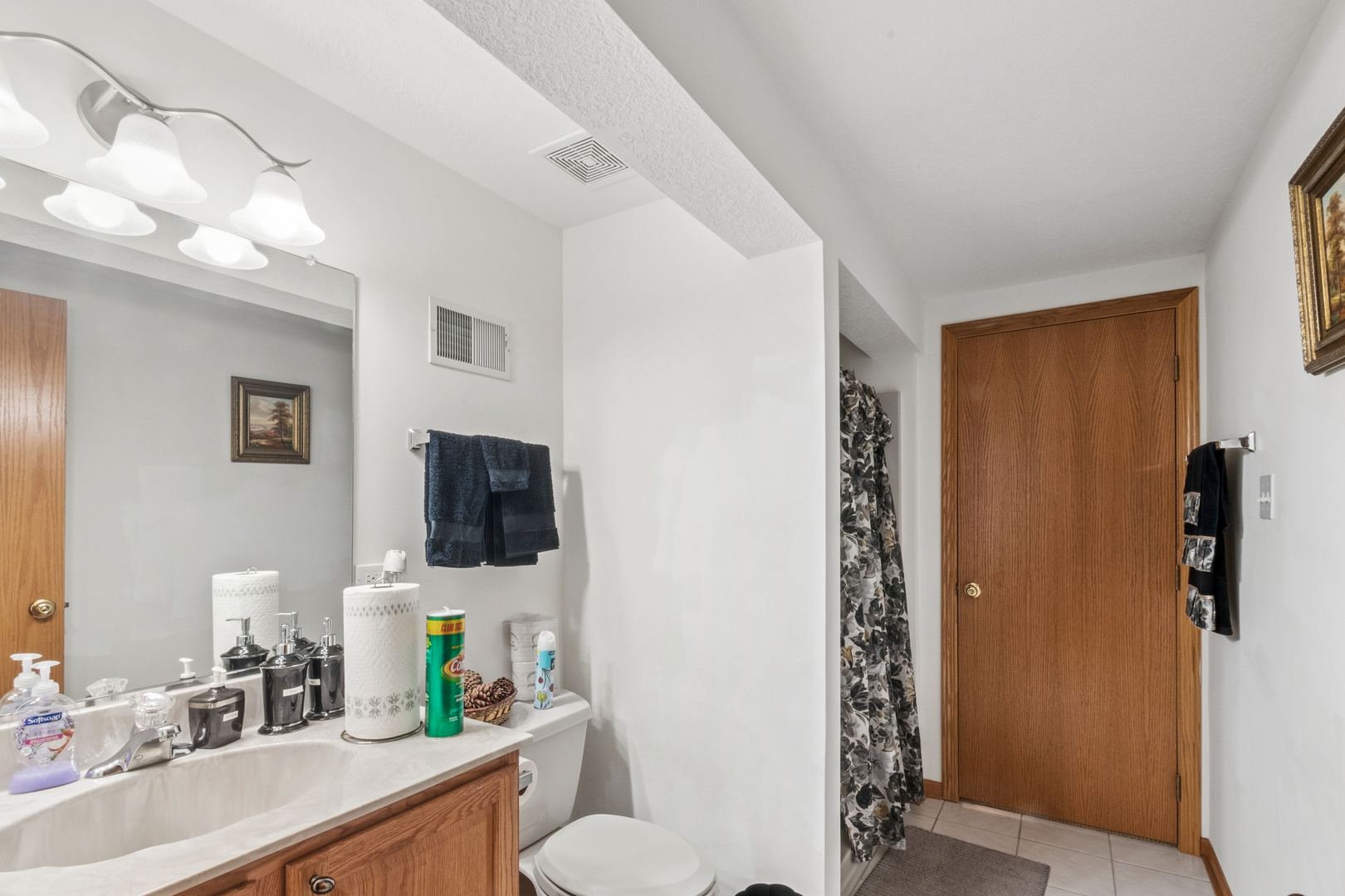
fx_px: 560
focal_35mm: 15
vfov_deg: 77.3
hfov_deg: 100.4
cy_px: 448
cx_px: 672
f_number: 20
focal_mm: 10
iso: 400
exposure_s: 1.6
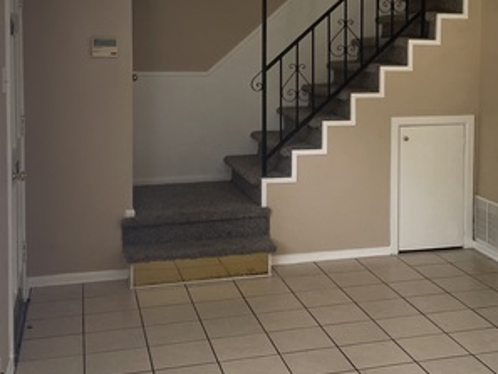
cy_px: 104
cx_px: 362
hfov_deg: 33.8
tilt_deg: -3.2
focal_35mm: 56
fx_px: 806
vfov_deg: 25.9
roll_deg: -0.8
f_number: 1.6
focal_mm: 4.2
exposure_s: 1/121
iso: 125
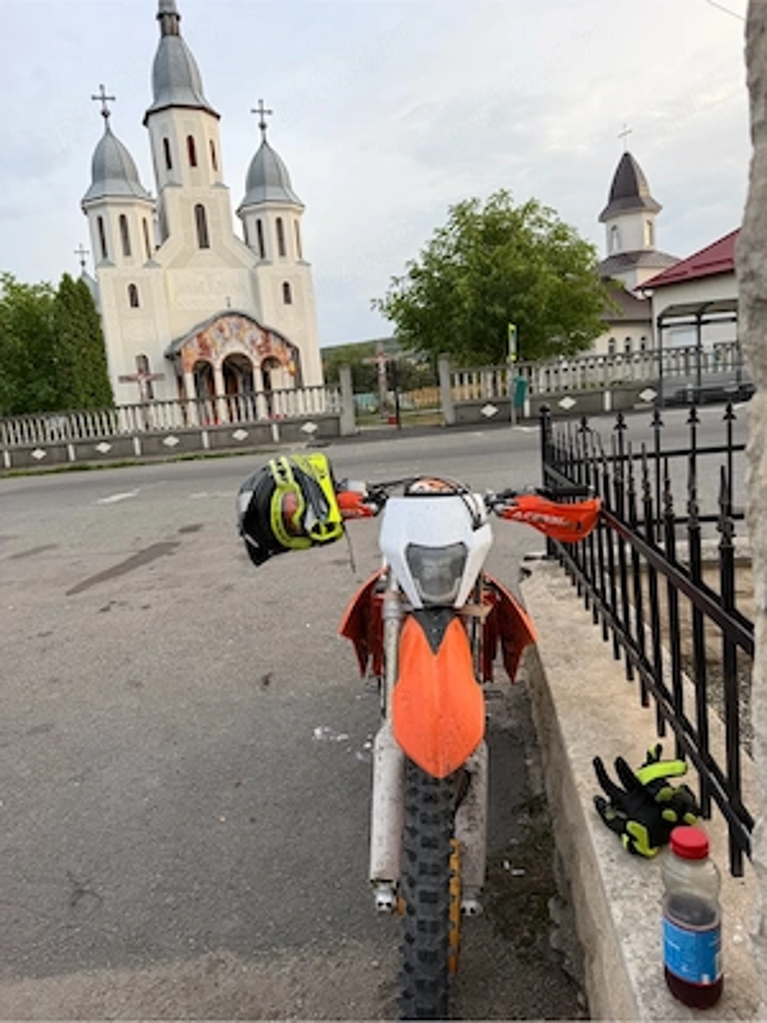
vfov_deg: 71.6
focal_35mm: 24
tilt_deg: -7.3
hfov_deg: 56.8
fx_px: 709
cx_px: 384
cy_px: 512
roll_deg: +4.7
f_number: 1.78
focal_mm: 6.76
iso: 64
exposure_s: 1/281
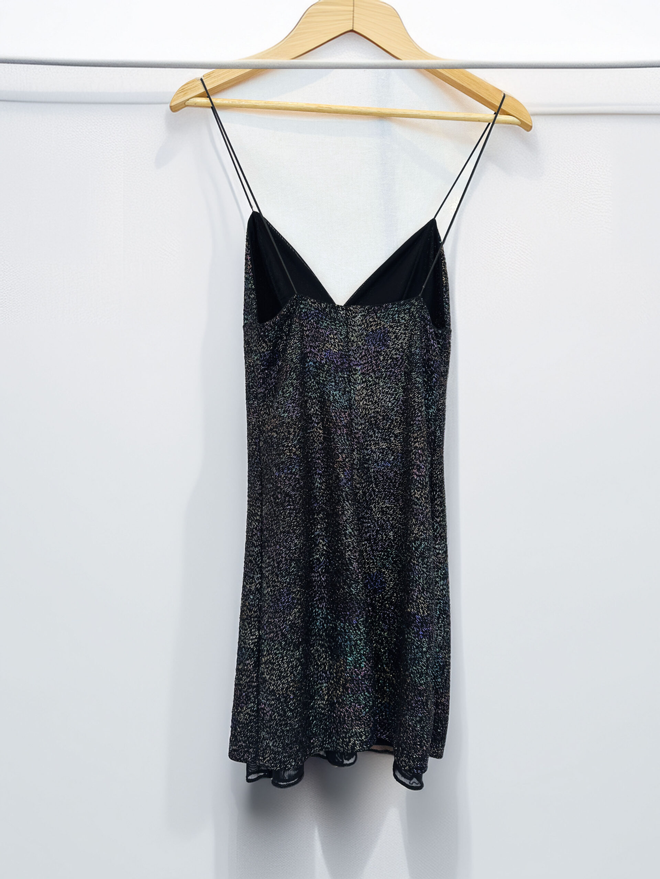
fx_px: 610
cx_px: 330
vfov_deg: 71.6
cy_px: 440
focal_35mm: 24
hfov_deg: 56.8
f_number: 1.78
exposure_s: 1/121
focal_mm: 6.86
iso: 64
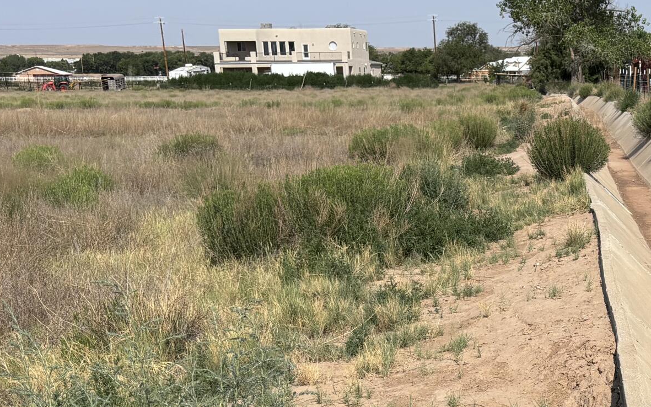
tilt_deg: -17.9
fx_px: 1242
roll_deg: +0.8
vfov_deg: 17.9
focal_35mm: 70
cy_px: 459
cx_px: 661
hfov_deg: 27.6
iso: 50
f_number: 1.6
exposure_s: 1/5348
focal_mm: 5.96
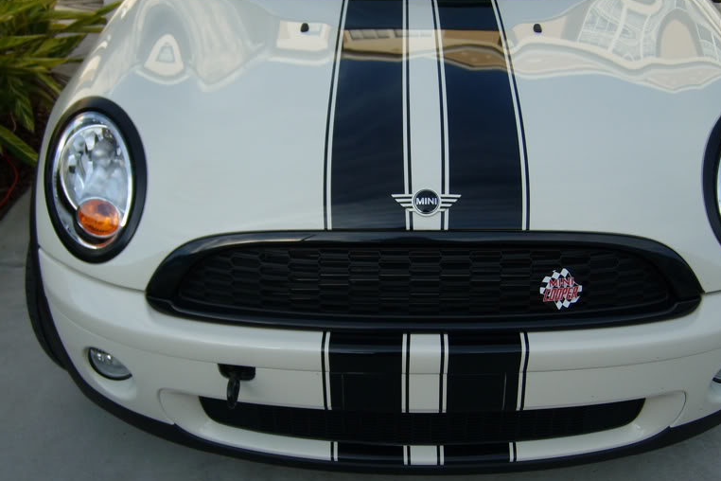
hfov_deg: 45.4
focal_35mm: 43
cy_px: 252
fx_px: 861
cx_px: 388
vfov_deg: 31.2
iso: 50
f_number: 7.1
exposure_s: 1/148
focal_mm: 5.8
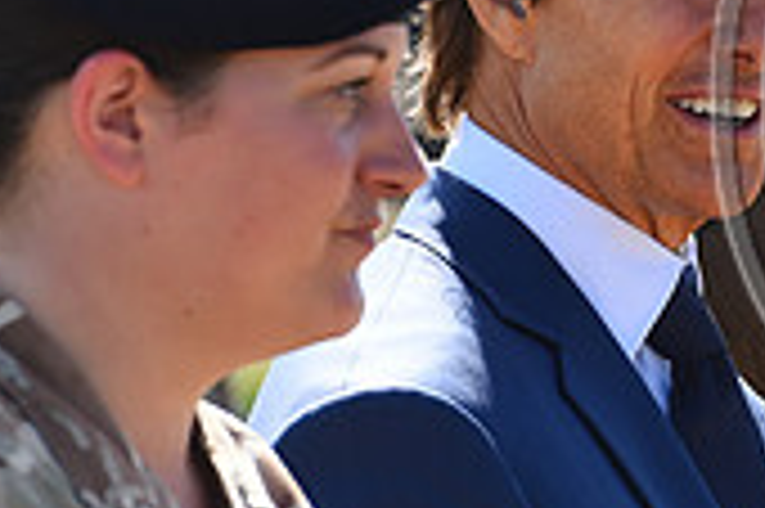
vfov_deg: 2.0
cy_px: 40
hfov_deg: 3.0
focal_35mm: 681
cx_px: 1125
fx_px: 14457
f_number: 6.3
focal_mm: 200
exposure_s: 1/1250
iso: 640
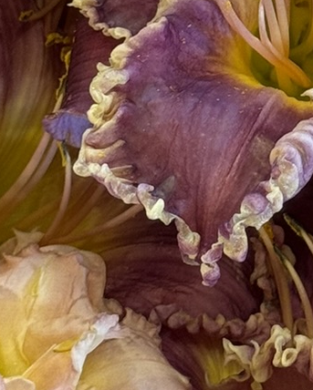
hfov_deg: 6.8
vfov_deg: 8.5
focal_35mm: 224
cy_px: -144
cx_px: 492
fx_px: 2591
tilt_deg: -67.1
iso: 100
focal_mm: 6.76
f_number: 1.78
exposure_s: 1/60
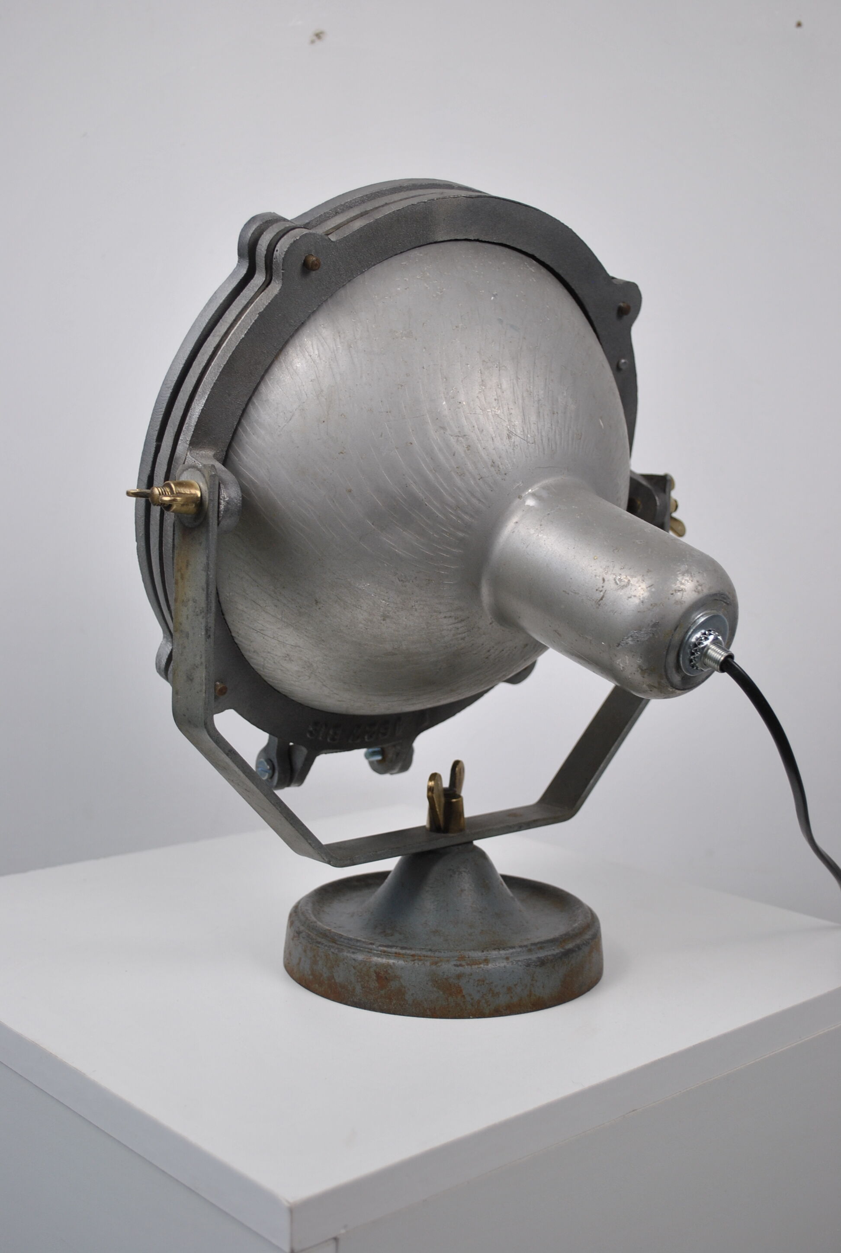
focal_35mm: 42
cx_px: 420
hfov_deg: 32.0
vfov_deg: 46.3
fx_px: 1465
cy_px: 626
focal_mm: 28
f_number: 5
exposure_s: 1/50
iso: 200
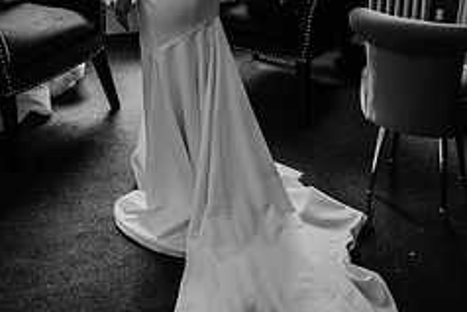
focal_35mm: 66
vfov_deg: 20.0
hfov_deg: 30.5
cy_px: 2
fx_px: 857
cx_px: 246
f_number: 1.8
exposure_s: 1/160
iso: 220
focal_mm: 35
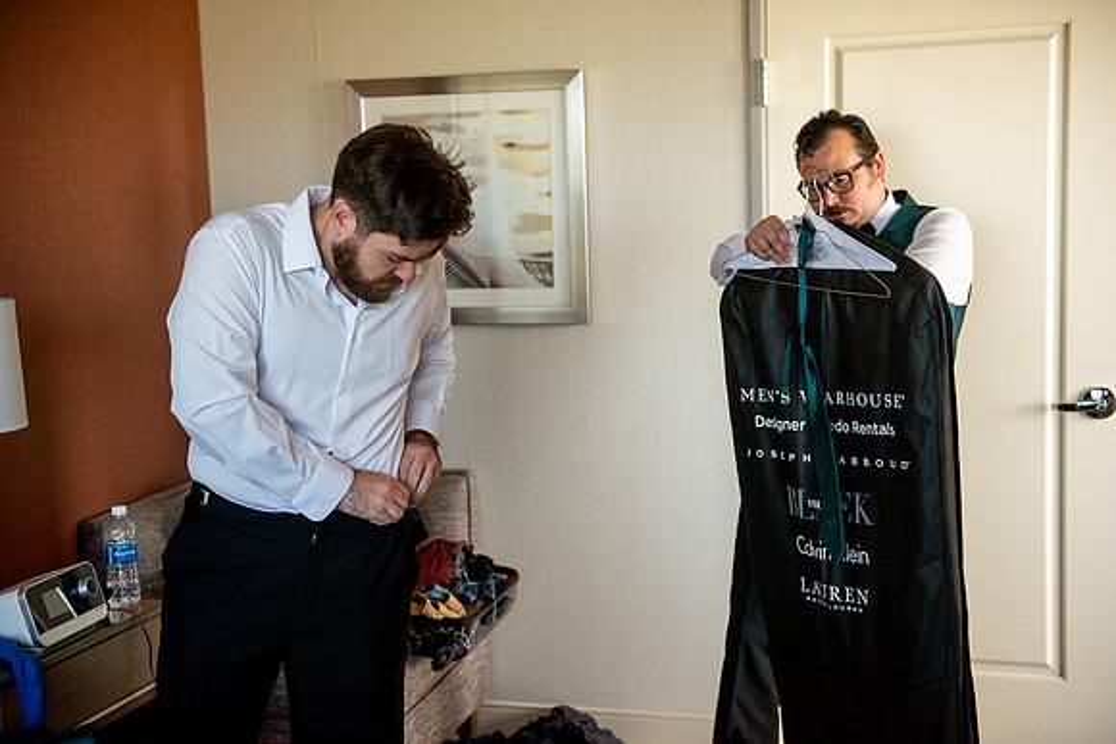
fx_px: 1612
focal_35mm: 52
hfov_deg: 38.2
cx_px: 558
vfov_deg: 26.0
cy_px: 372
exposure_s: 1/200
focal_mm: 52
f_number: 2.8
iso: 1250
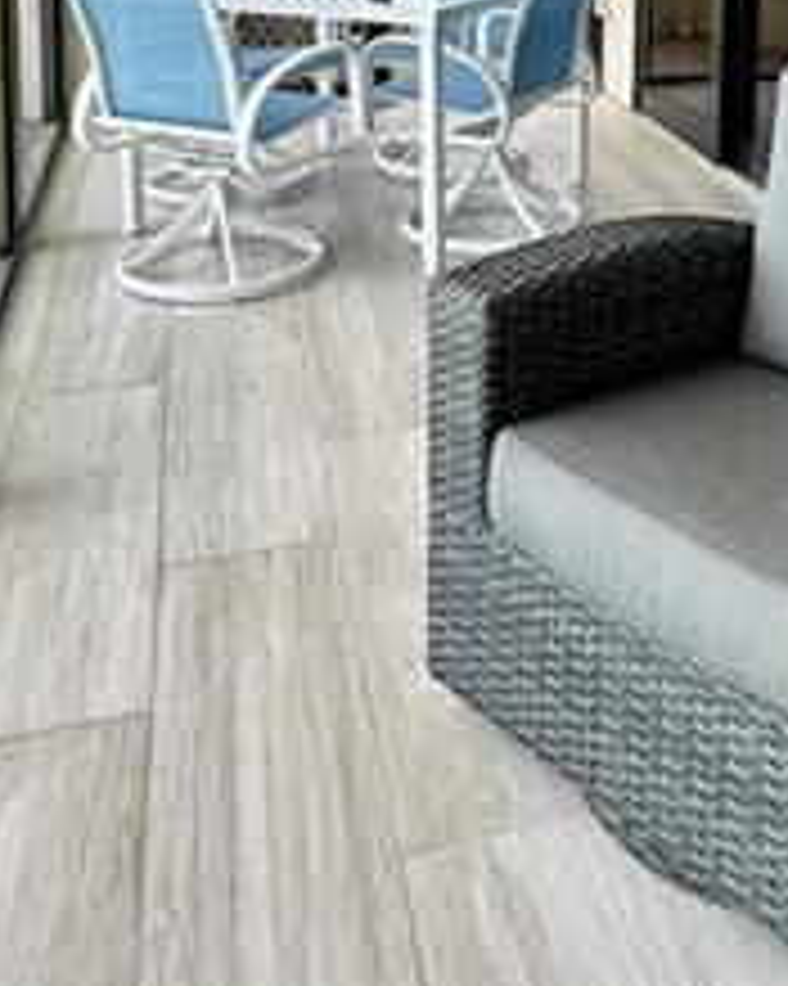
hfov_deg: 30.2
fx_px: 1400
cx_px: 698
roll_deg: -2.3
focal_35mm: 48
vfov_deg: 34.8
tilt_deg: -6.3
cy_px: -27
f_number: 2.2
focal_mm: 2.22
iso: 40
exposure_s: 1/166
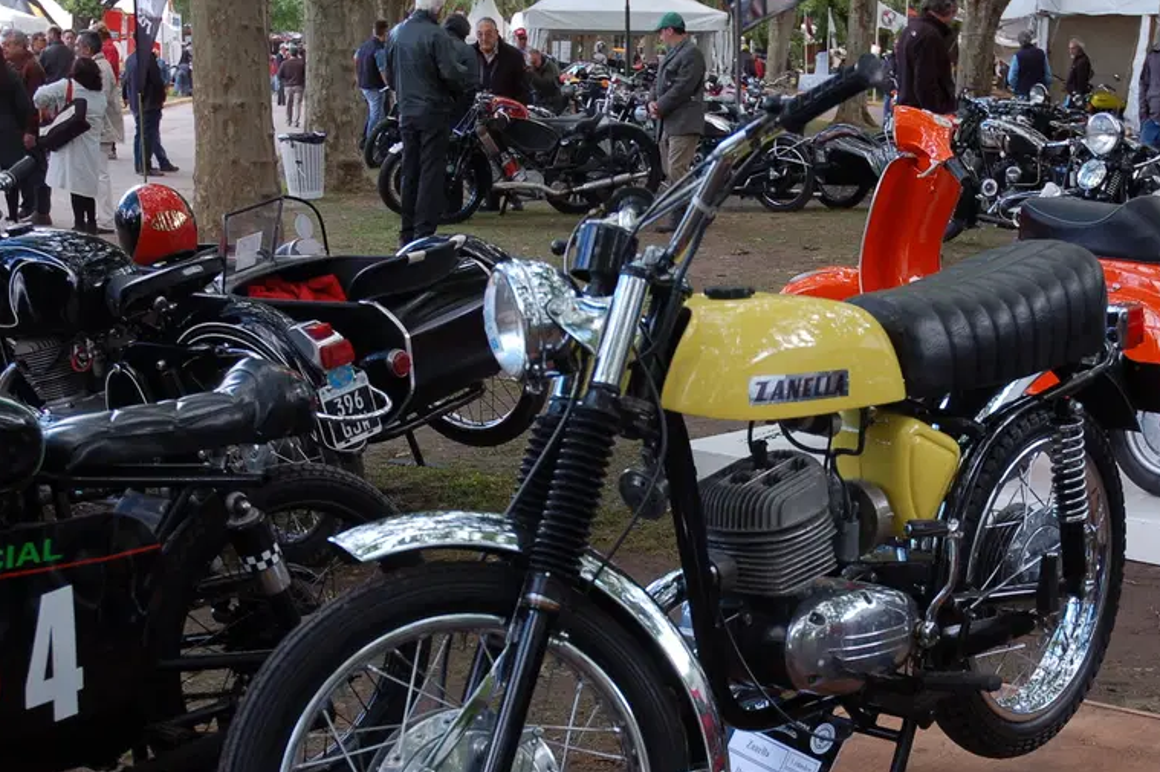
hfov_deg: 29.2
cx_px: 718
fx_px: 2215
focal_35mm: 69
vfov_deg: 19.7
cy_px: 517
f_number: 4.5
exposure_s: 1/125
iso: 400
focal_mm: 29
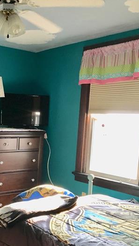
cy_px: 169
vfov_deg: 43.8
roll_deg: -2.1
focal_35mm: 46
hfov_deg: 25.4
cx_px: 22
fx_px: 301
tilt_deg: -8.9
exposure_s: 1/30
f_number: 2.2
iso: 100
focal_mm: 4.15
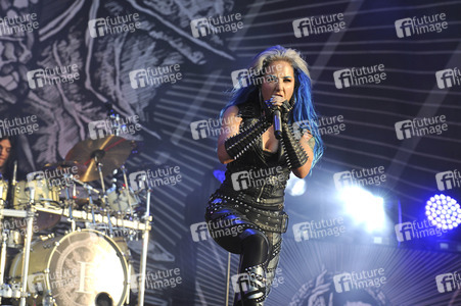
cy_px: 153
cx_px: 230
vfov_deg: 12.2
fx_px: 1433
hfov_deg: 18.3
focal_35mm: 112
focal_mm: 112
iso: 200
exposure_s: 1/320
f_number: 5.6
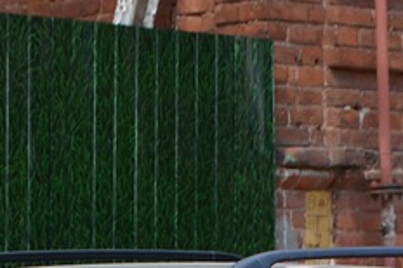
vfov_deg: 4.0
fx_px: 3823
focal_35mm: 342
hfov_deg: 6.0
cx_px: -69
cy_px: 406
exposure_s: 1/200
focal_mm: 44
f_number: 7.1
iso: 200
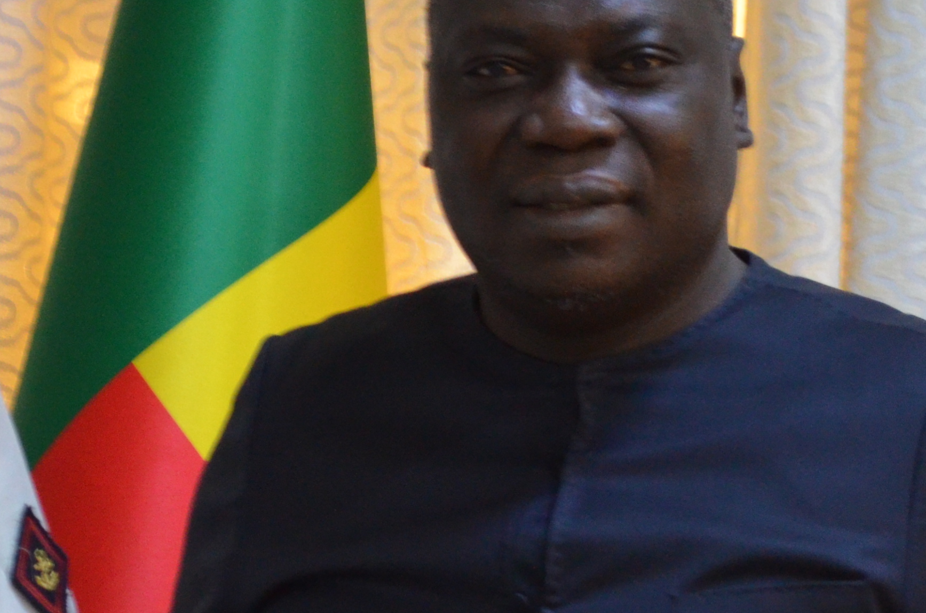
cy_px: 328
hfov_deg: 10.5
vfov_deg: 7.0
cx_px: 107
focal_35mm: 196
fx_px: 5031
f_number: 5.3
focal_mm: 46
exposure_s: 1/30
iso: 2000
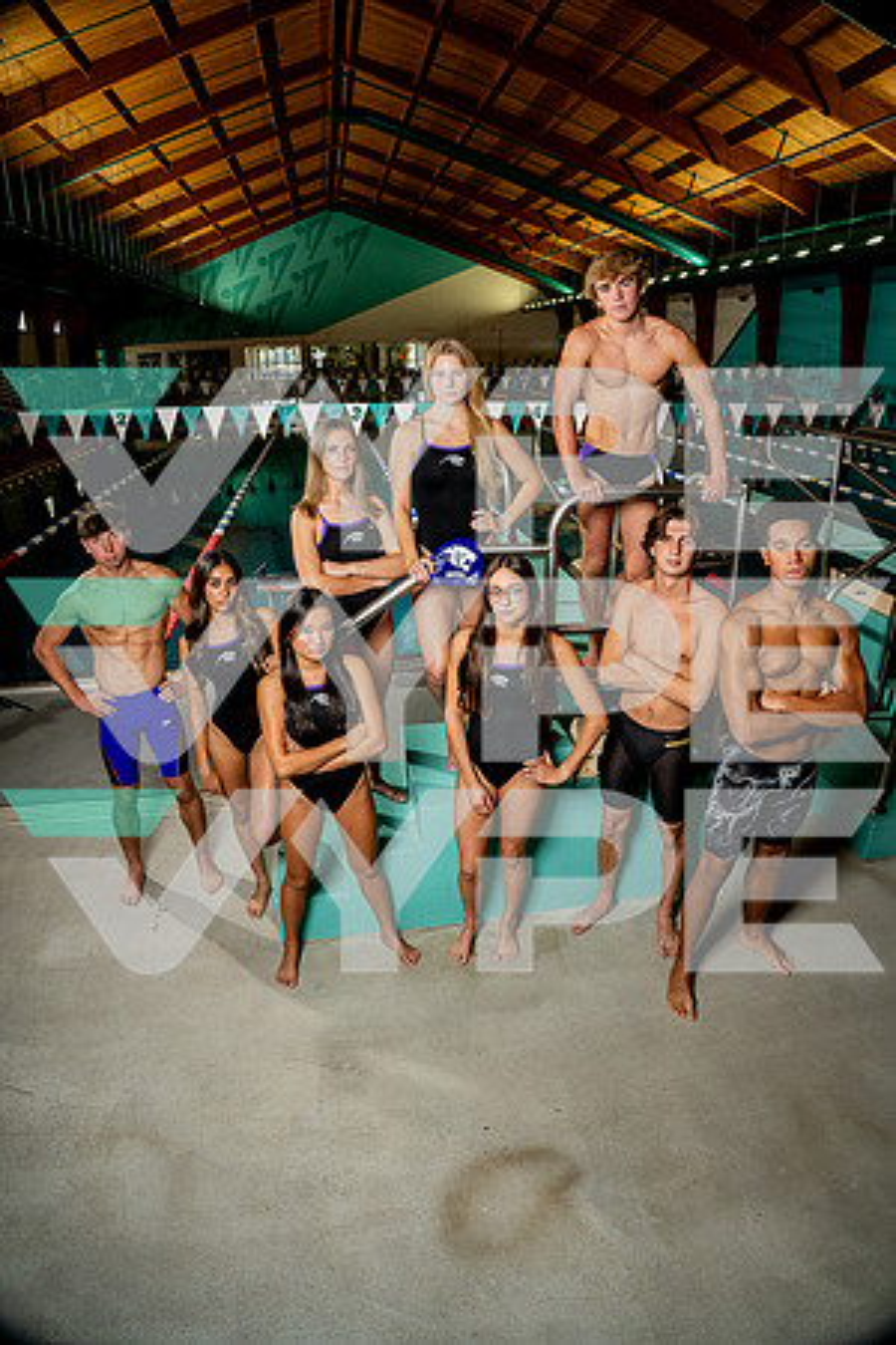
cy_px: 672
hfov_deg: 61.9
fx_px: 747
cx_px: 448
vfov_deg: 84.0
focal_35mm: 20
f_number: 6.3
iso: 640
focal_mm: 20
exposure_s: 1/250
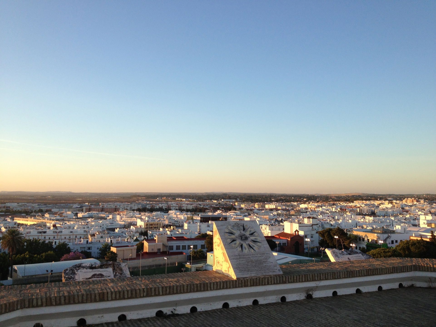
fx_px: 441
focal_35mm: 35
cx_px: 218
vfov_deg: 40.7
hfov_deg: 52.6
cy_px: 164
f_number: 2.4
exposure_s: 1/383
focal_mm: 4.28
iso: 64
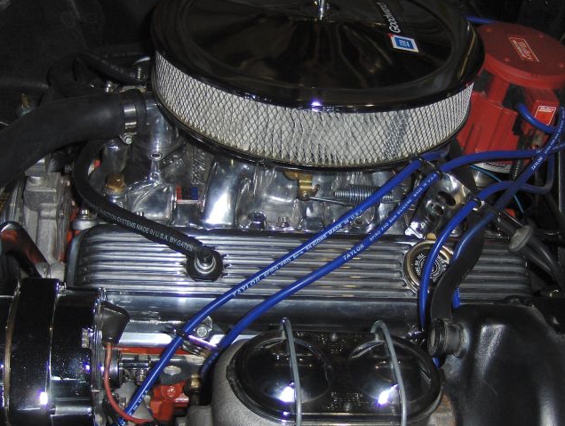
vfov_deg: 32.9
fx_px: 719
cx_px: 290
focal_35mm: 44
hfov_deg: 42.9
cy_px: 228
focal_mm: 7.5
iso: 100
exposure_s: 1/60
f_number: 2.8
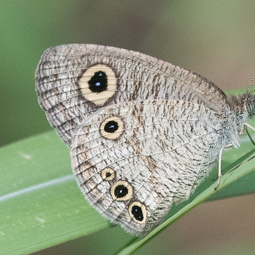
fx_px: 9193
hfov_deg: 1.6
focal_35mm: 1103
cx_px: 73
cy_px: 197
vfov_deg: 1.6
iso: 1000
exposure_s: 1/1250
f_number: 7.1
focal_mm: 150
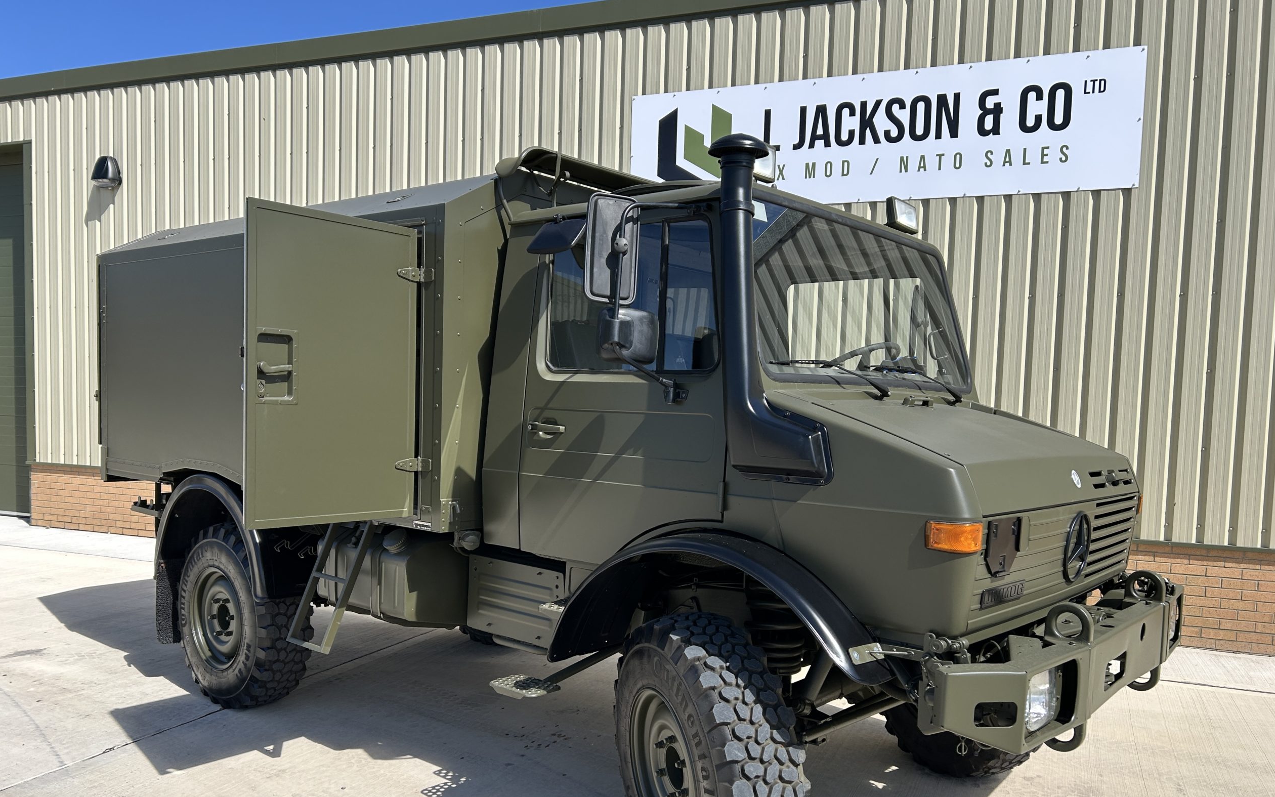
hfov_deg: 66.5
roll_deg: -3.0
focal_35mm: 28
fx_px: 973
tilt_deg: -1.3
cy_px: 462
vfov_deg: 44.4
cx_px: 646
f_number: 1.5
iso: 50
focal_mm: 5.7
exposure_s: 1/3831
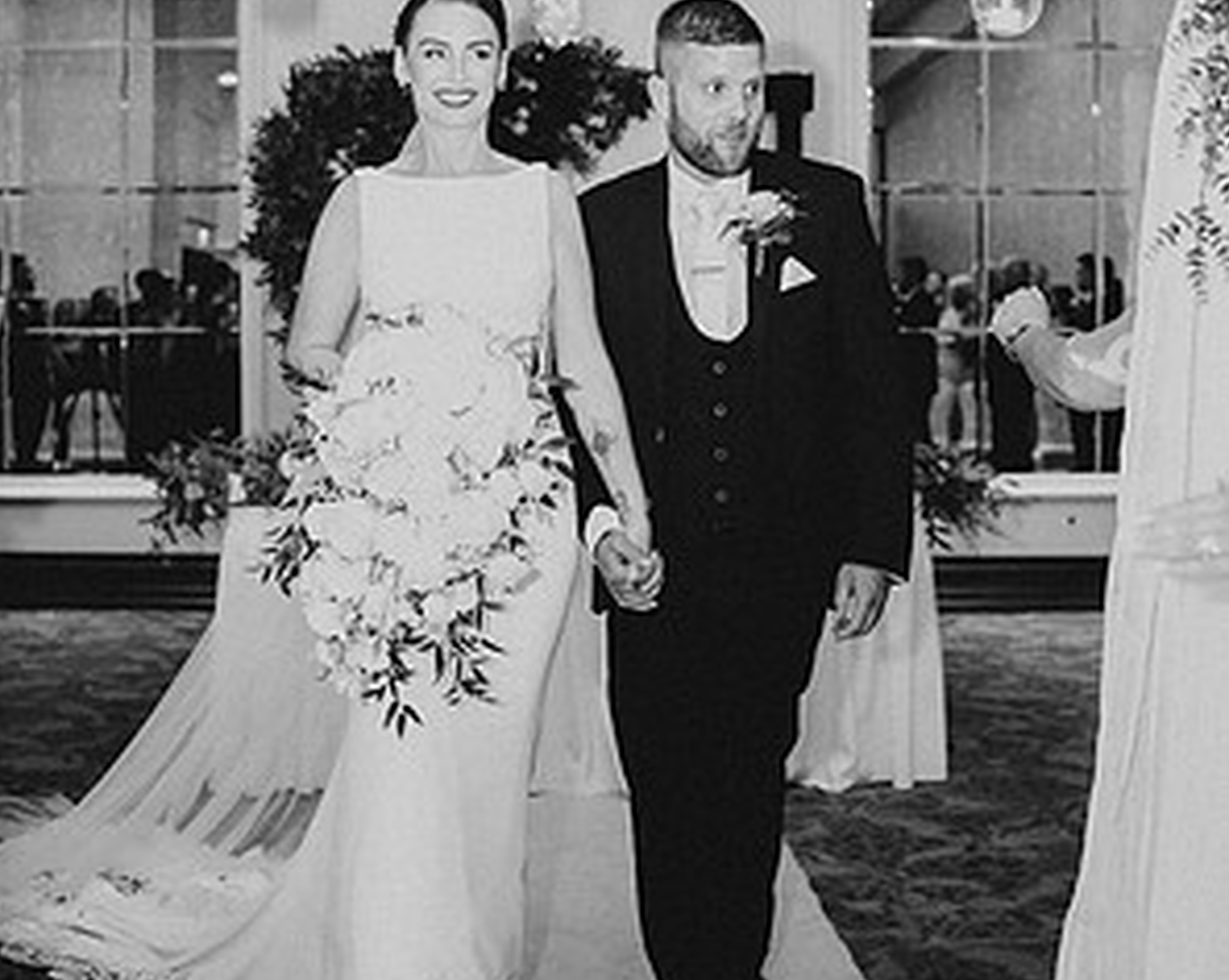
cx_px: 614
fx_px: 1816
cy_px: 440
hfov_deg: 37.4
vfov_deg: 30.2
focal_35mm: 50
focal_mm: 35
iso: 1000
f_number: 2.2
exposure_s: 1/200
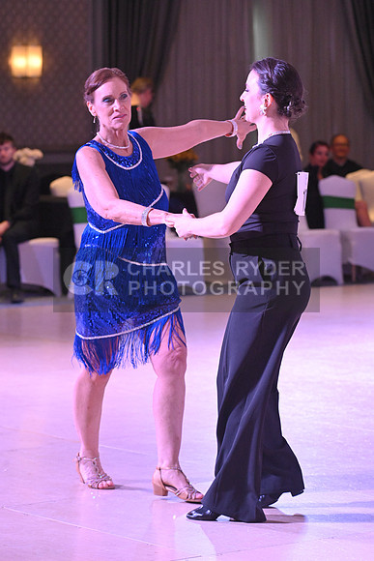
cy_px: 280
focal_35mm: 135
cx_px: 187
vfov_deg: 15.2
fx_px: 2102
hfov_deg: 10.2
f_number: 6.3
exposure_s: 1/400
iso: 5000
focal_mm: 135
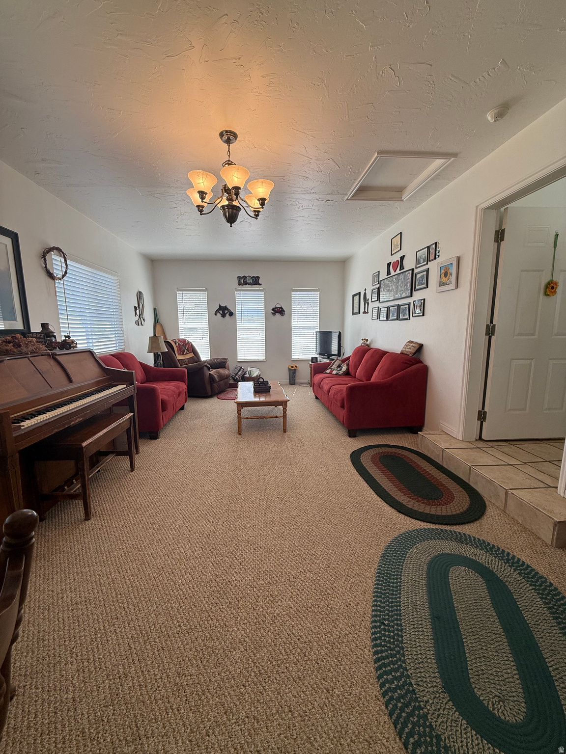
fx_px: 305
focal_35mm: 14
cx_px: 283
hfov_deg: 85.7
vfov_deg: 102.1
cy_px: 377
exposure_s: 1/120
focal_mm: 2.22
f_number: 2.2
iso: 64
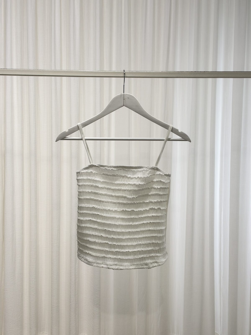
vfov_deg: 39.7
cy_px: 168
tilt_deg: -4.4
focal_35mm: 48
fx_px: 464
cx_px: 126
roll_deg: -0.7
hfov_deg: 30.3
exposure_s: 1/121
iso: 64
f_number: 1.8
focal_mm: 6.93
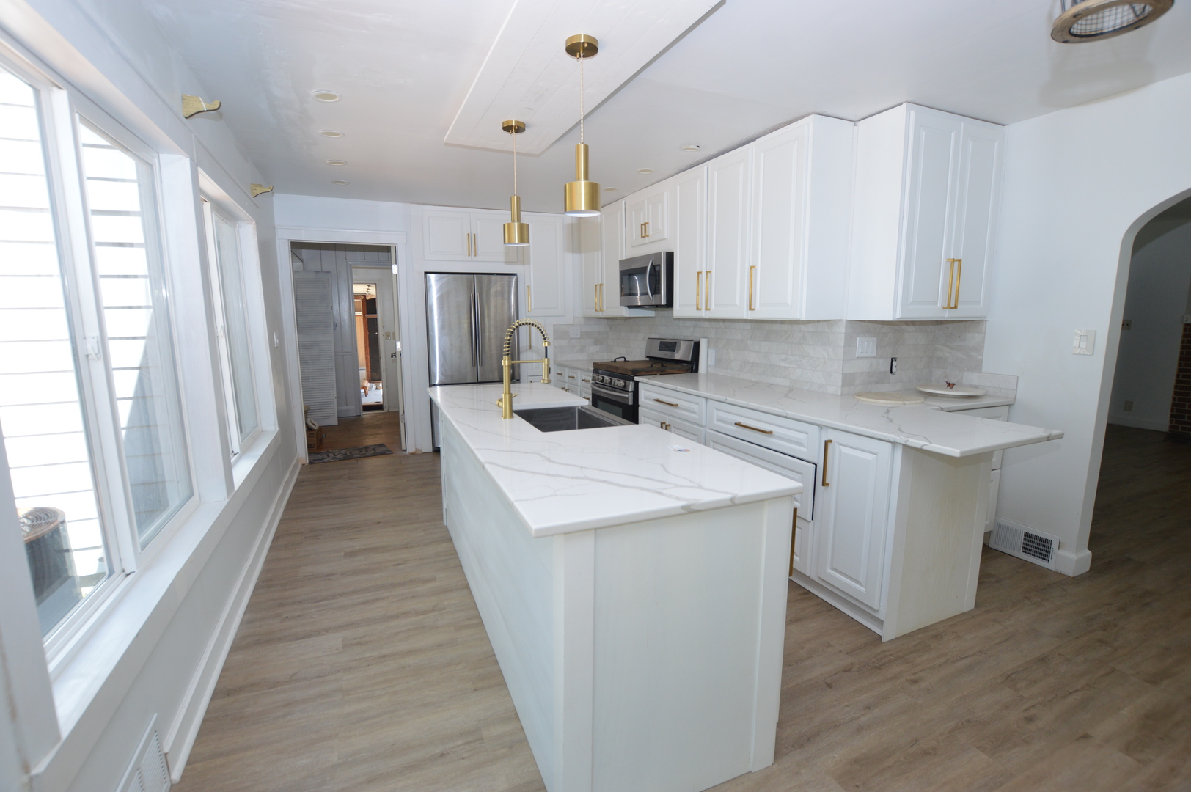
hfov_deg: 100.4
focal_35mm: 15
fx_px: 496
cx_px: 596
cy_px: 396
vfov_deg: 77.2
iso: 320
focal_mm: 10
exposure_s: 1/125
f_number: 5.6
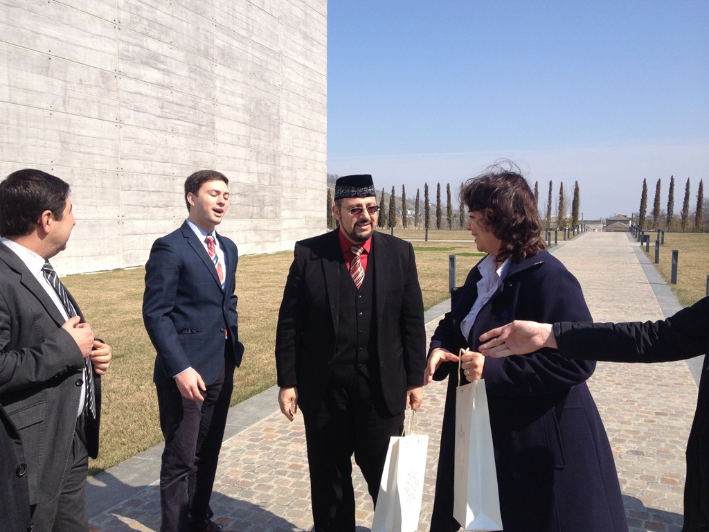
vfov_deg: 40.7
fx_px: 717
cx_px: 354
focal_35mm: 35
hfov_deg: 52.6
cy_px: 266
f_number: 2.4
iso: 50
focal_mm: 4.28
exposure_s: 1/1314
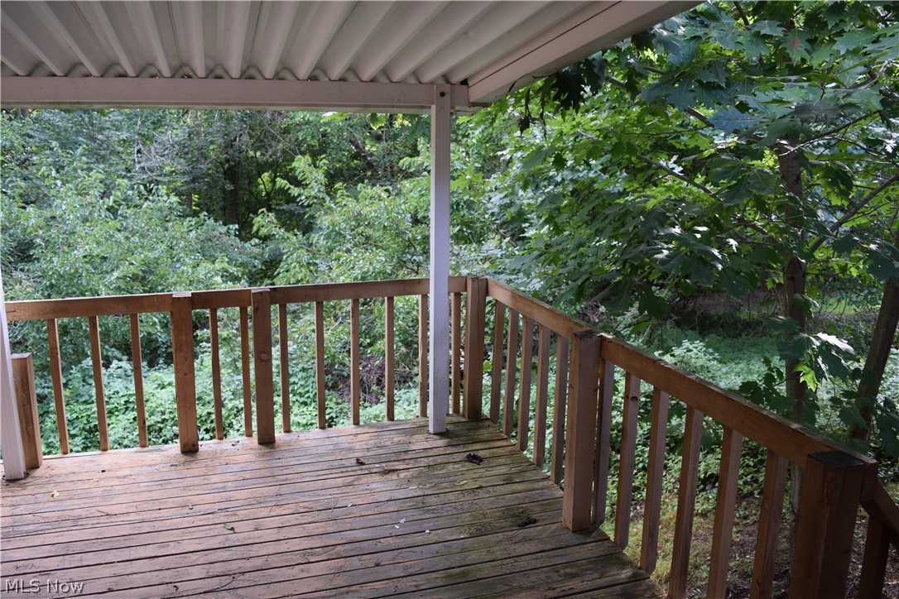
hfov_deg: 67.4
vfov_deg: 47.9
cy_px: 300
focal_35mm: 27
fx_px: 674
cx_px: 450
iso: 400
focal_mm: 18
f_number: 4.5
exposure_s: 1/80
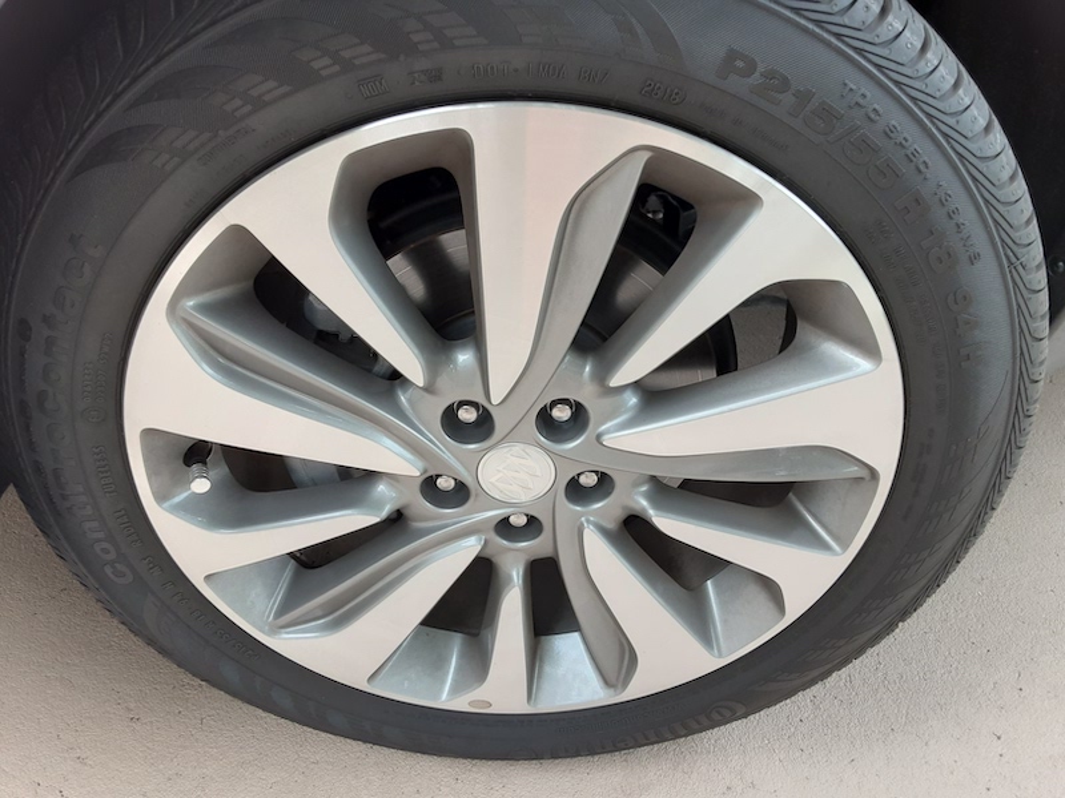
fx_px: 831
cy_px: 399
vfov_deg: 51.4
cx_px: 532
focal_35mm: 27
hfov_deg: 65.3
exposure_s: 1/120
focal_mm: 2.91
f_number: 1.9
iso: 40
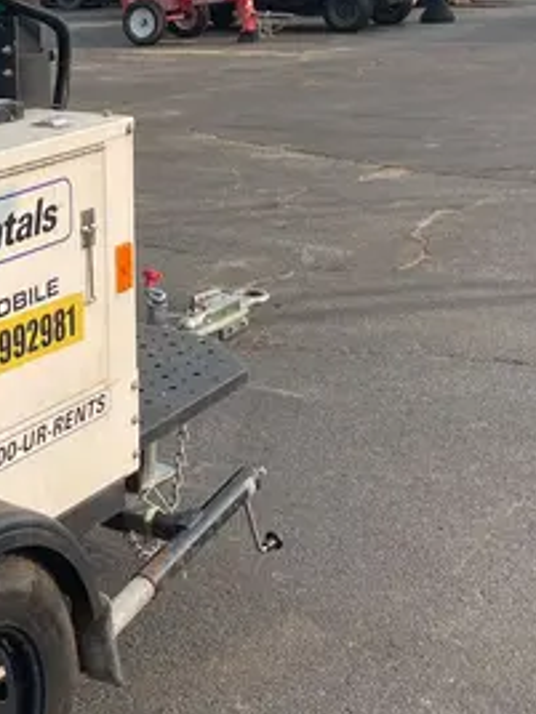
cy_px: 204
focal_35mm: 71
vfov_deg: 27.1
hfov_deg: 19.8
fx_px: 1466
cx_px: -51
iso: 32
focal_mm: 4.2
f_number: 1.6
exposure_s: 1/1949
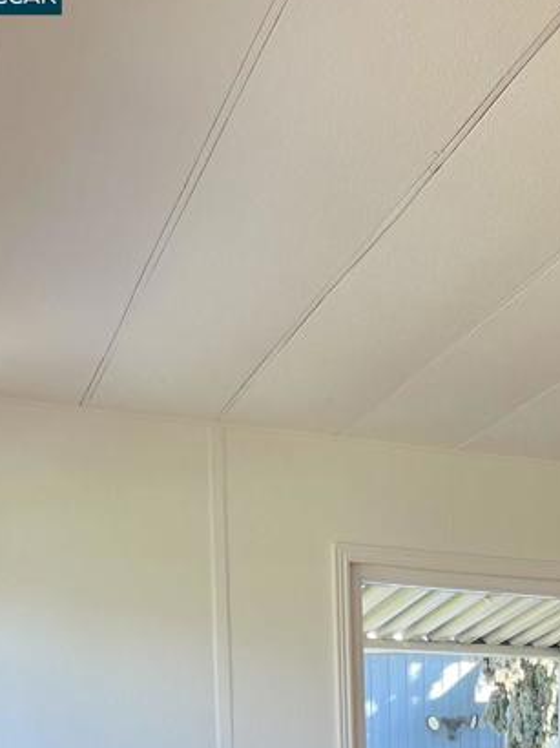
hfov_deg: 21.5
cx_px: 600
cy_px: 909
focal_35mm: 65
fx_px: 1404
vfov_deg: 26.4
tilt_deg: -4.1
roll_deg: +0.7
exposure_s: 1/120
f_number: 1.5
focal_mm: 5.7
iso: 64
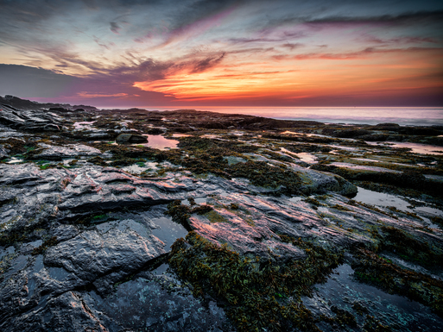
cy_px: 163
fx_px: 230
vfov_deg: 71.6
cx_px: 187
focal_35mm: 18
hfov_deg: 87.1
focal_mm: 16
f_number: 11
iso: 100
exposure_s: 15
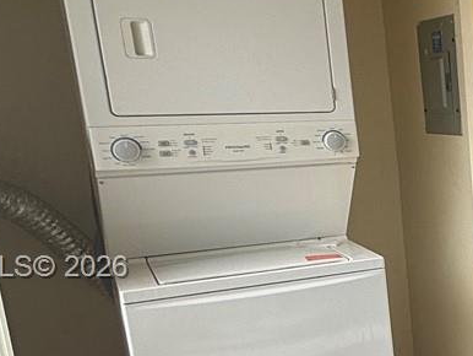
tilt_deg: -11.6
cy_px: 269
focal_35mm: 58
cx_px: 727
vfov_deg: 25.0
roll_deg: +0.5
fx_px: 793
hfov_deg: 24.8
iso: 50
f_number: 2.2
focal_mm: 2.22
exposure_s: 1/137
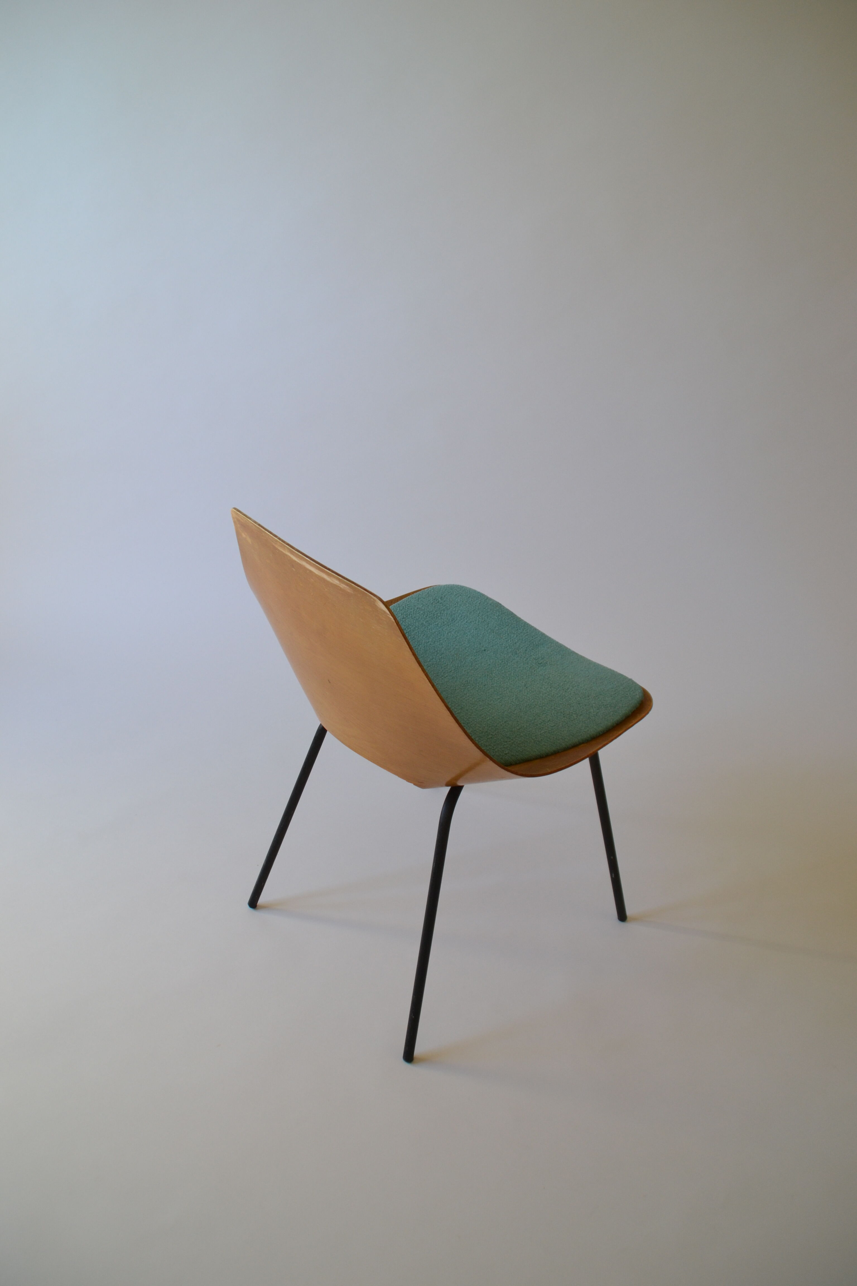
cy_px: 643
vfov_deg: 67.4
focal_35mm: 27
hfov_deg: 47.9
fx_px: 964
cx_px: 428
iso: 400
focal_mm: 18
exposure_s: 1/100
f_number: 5
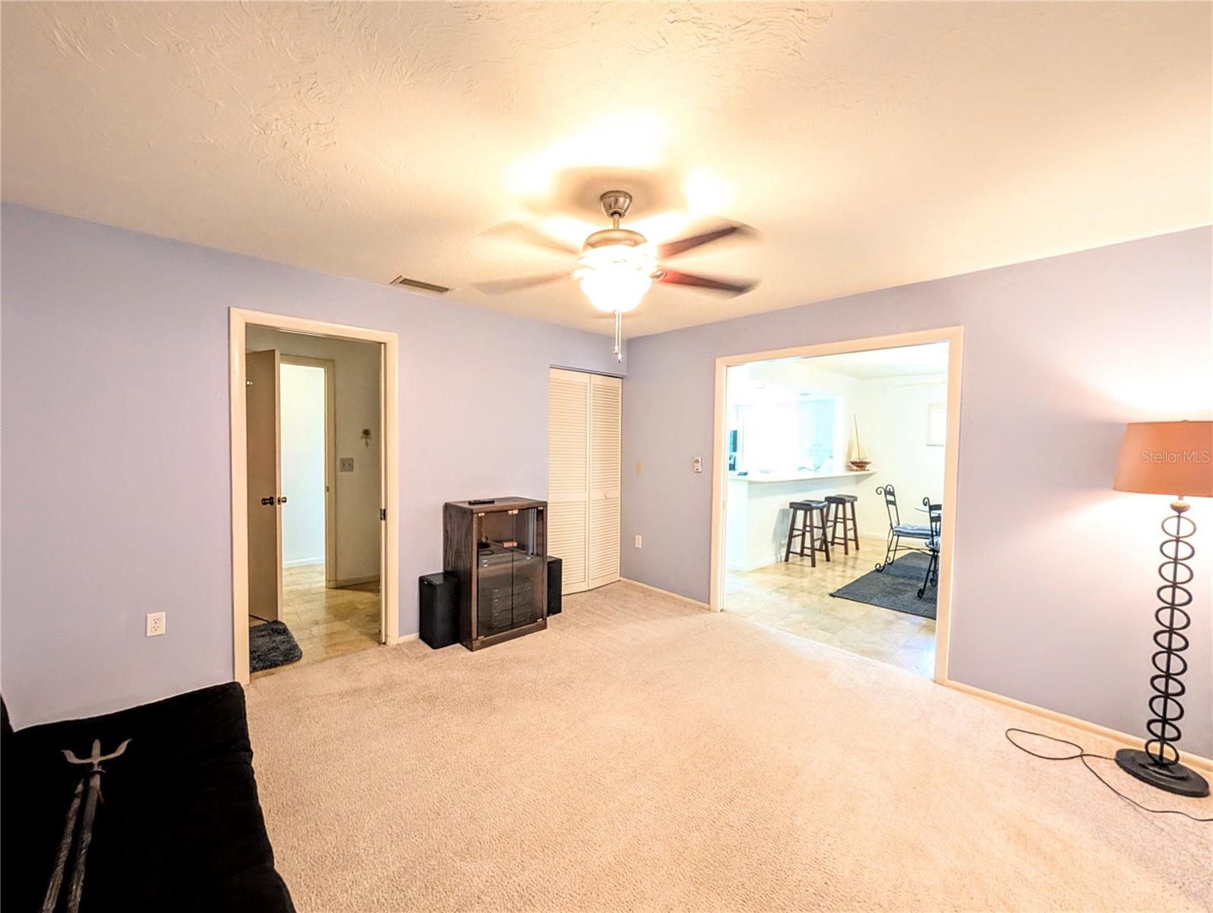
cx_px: 606
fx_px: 421
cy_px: 456
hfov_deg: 110.5
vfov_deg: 94.6
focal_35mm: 12
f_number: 1.7
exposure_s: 1/24
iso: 510
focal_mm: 2.02
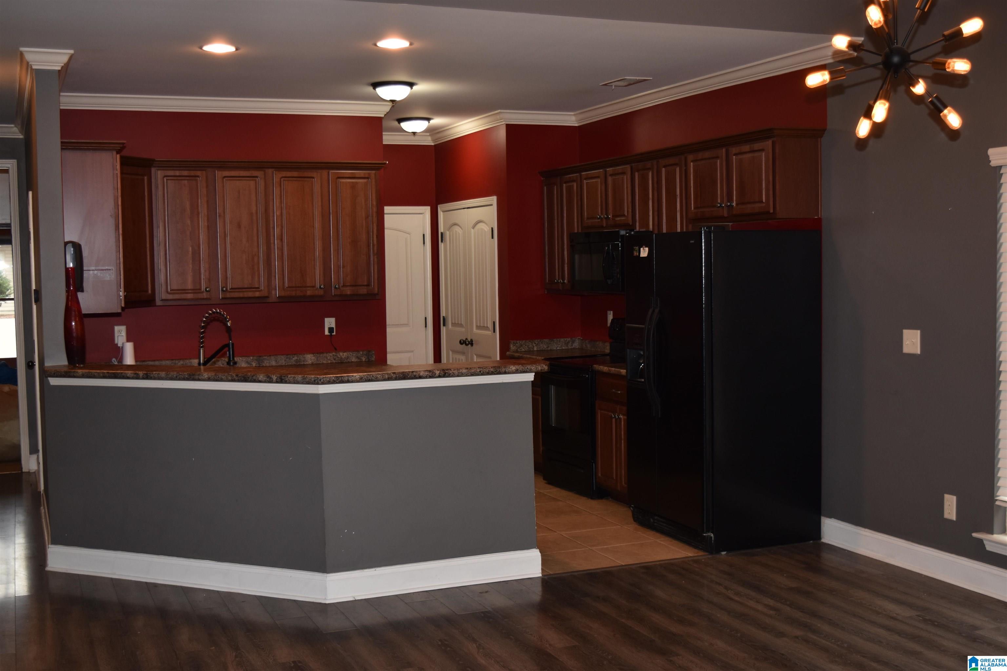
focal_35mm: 44
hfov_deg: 45.0
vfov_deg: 30.8
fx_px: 1217
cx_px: 504
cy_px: 336
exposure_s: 1/60
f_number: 5.6
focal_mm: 29
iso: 400
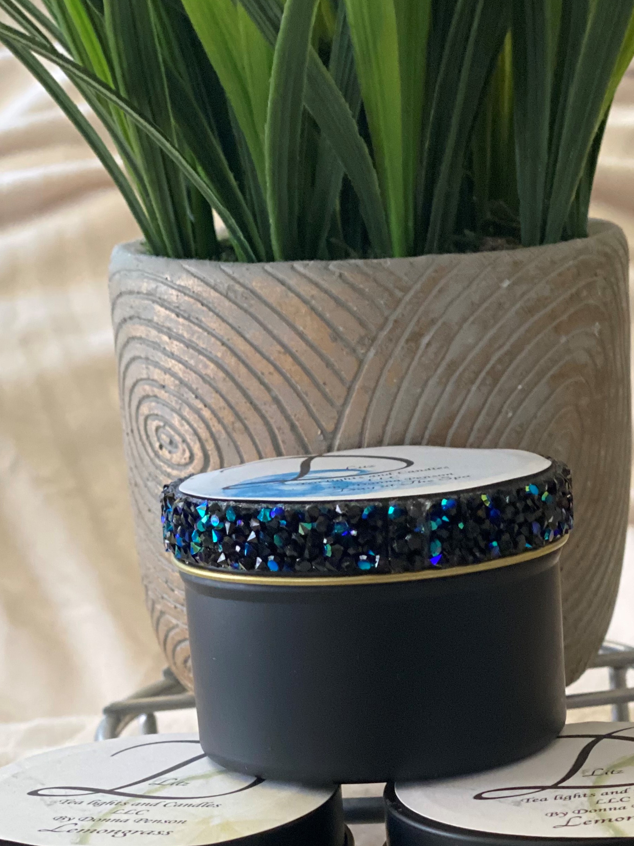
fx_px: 1954
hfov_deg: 18.4
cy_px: 630
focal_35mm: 80
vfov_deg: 24.2
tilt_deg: -13.8
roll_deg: +5.0
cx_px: 383
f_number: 2
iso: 320
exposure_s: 1/40
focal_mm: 6
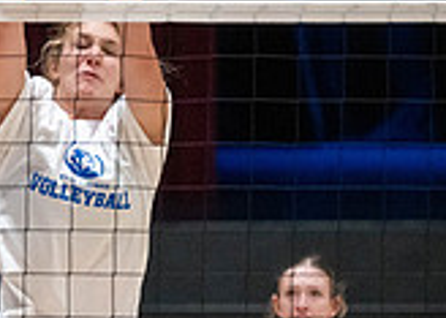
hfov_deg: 2.6
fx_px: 9838
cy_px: 234
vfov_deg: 1.9
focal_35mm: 777
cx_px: -10
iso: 5000
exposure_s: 1/500
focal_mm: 200
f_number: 2.8
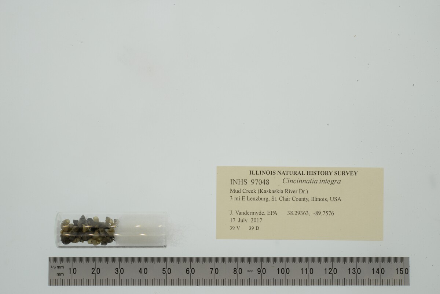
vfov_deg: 22.6
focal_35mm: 60
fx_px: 734
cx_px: 220
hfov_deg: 33.4
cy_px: 147
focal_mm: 60
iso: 100
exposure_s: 1/15
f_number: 32
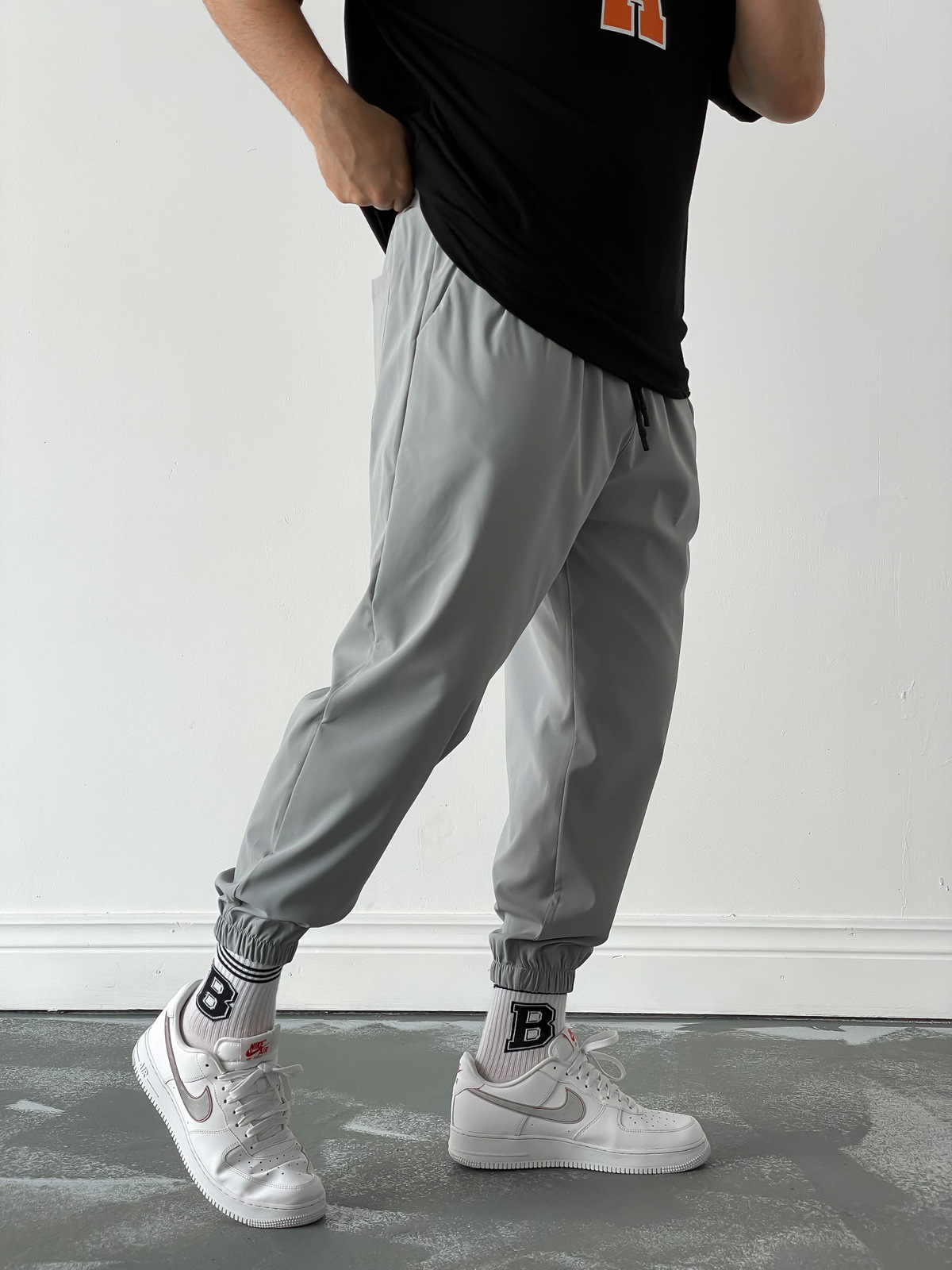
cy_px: 635
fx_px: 1907
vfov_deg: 36.8
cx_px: 476
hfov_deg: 28.0
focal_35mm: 52
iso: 80
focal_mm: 6
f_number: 2
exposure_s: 1/120
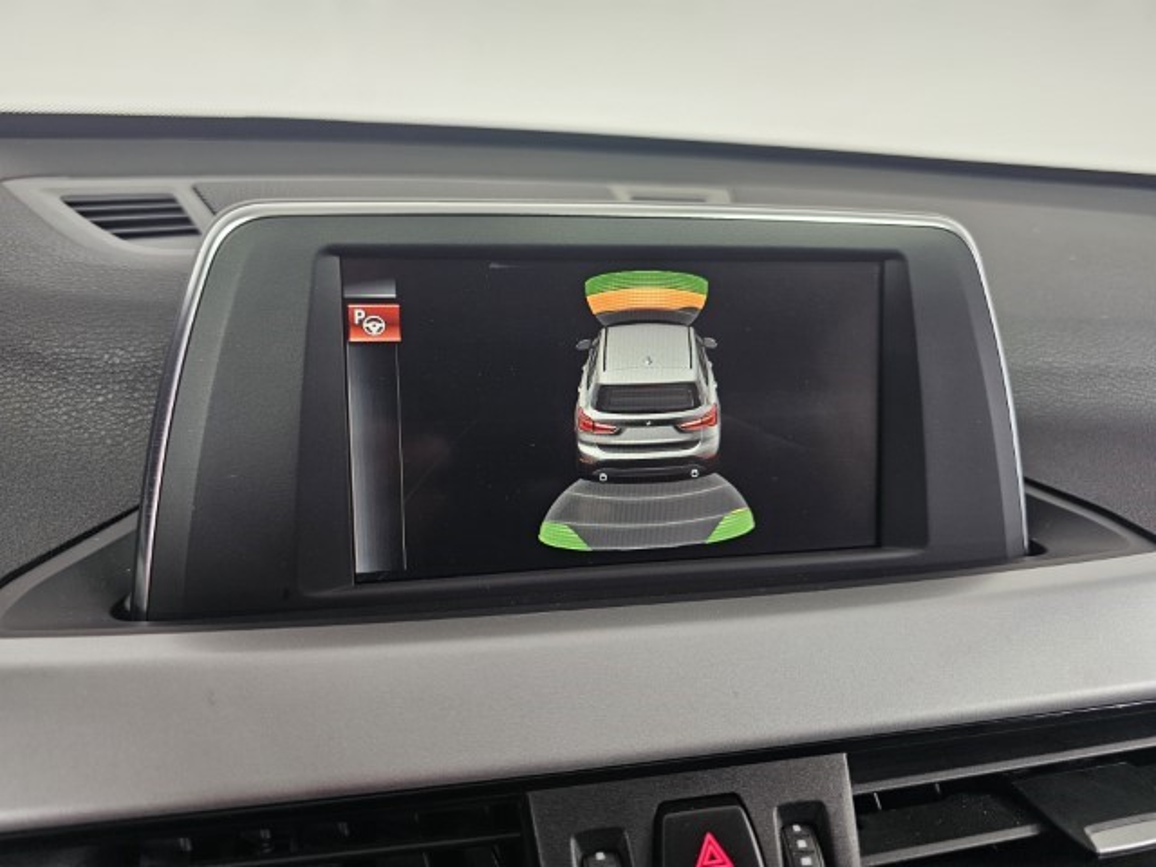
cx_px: 578
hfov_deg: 73.9
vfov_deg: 58.9
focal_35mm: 23
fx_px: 768
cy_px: 434
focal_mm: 6.3
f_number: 1.7
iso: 320
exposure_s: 1/74
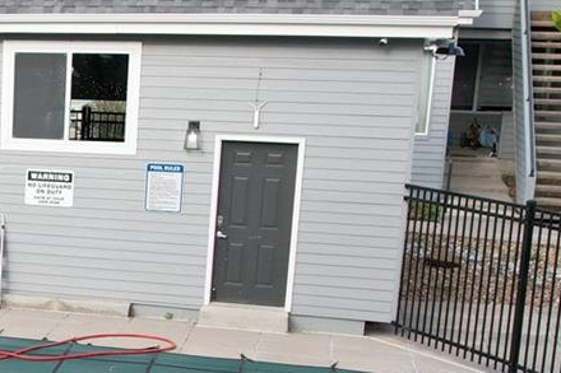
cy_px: 317
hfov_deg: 22.2
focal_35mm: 80
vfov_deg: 16.9
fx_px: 1246
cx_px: -212
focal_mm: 8.38
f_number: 2.8
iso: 200
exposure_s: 1/500
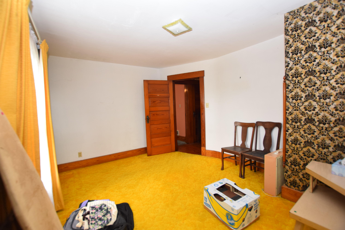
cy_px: 115
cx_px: 172
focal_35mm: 15
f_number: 4
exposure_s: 1/80
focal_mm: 10
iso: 800
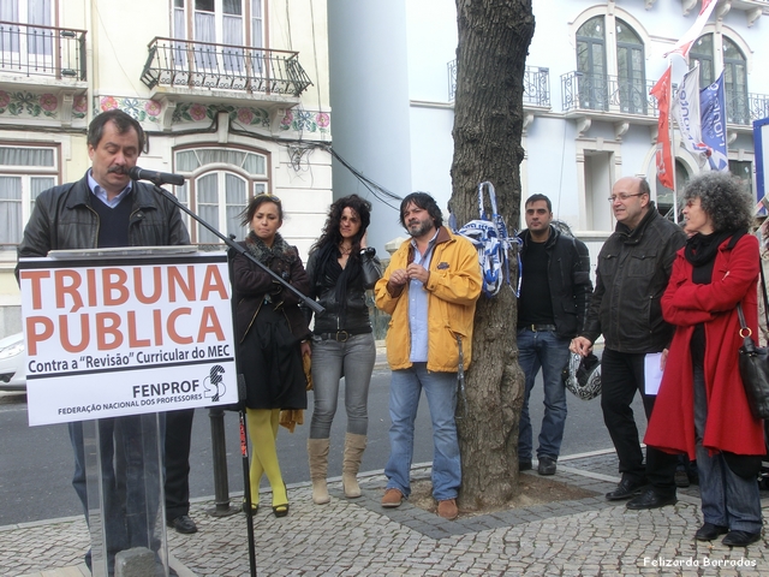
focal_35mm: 44
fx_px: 977
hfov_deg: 42.9
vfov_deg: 32.9
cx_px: 384
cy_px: 288
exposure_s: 1/125
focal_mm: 7.87
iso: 100
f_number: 4.2
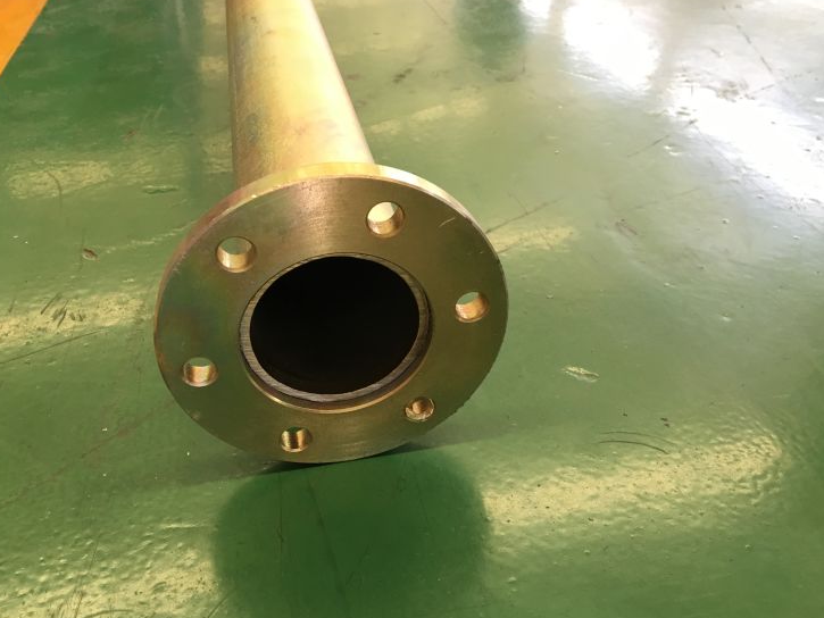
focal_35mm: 32
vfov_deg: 44.2
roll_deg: +1.6
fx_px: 762
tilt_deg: -34.9
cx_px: 373
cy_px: 312
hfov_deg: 56.7
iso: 50
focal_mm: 4.15
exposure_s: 1/33
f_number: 2.2
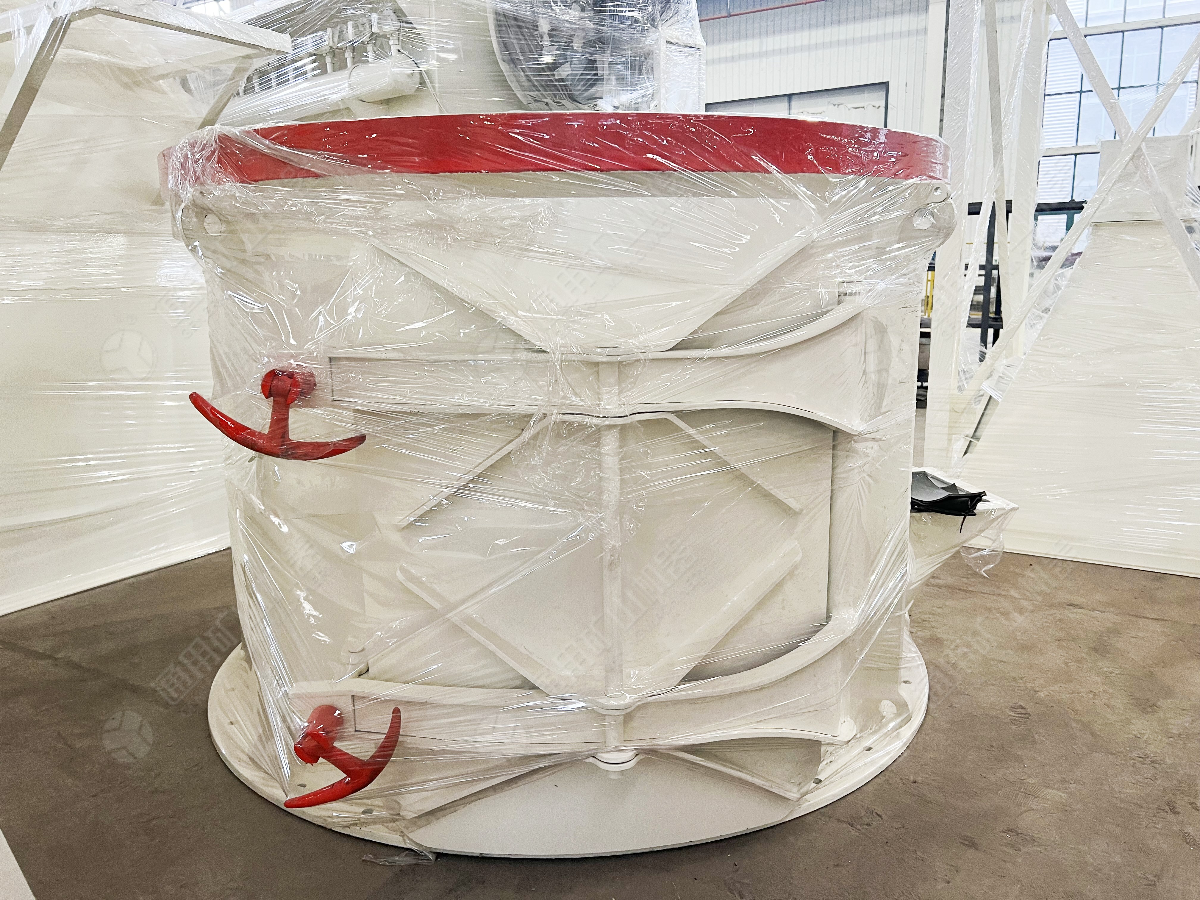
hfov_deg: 67.3
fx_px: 901
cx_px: 600
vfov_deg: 53.1
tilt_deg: -11.0
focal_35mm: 26
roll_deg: +0.7
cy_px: 450
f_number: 1.5
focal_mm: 5.7
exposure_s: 1/50
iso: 125
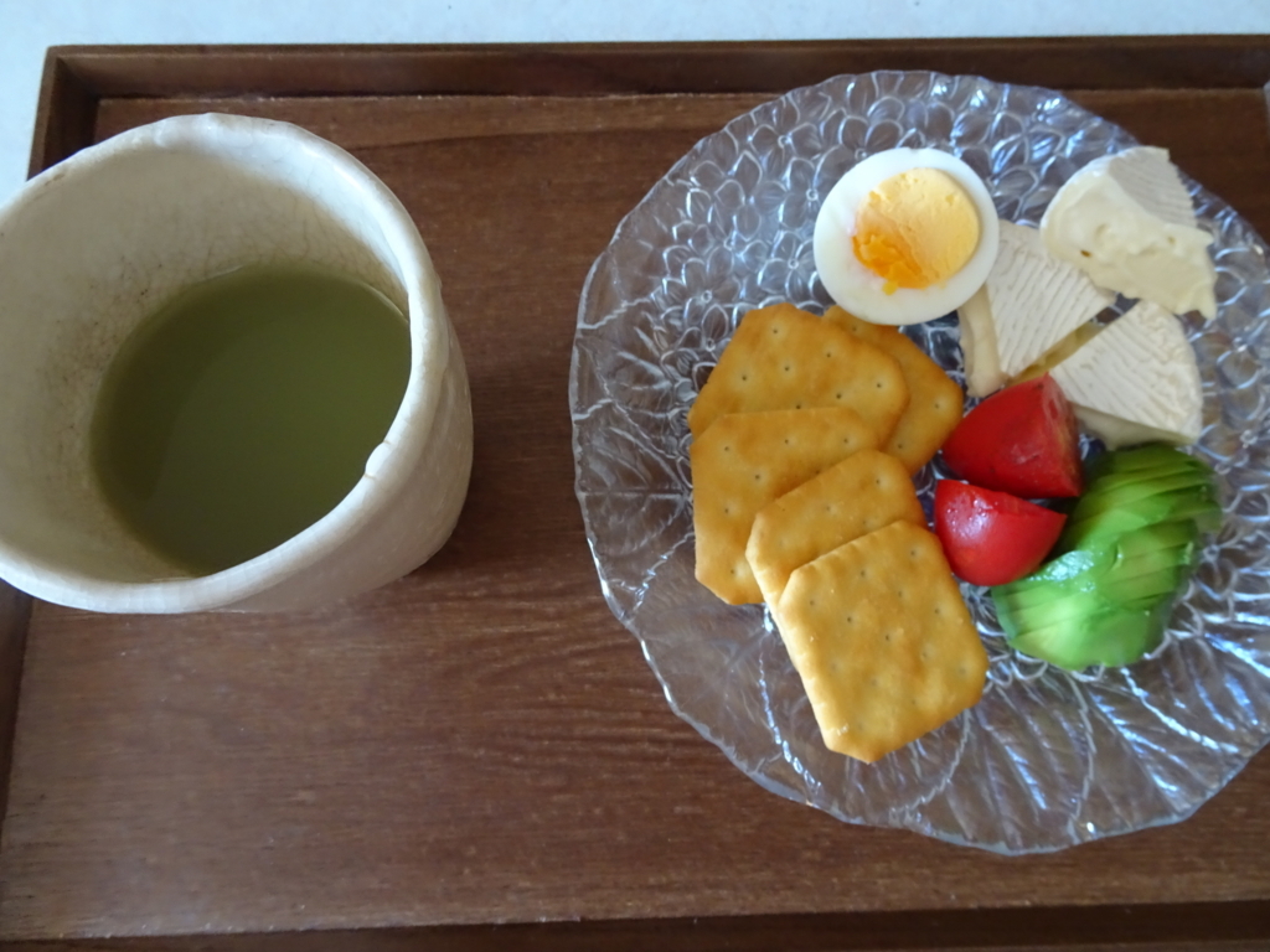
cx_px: 635
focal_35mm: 24
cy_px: 476
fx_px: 881
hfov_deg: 71.6
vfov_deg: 56.8
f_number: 3.5
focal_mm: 4.1
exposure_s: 1/20
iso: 800
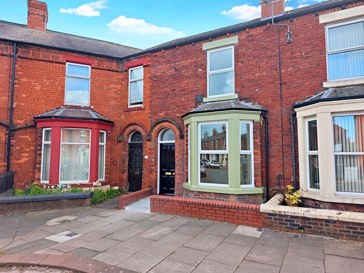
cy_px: 136
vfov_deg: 58.9
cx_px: 182
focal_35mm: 23
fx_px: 242
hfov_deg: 73.9
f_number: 2
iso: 50
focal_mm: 8.72
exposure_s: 1/1122
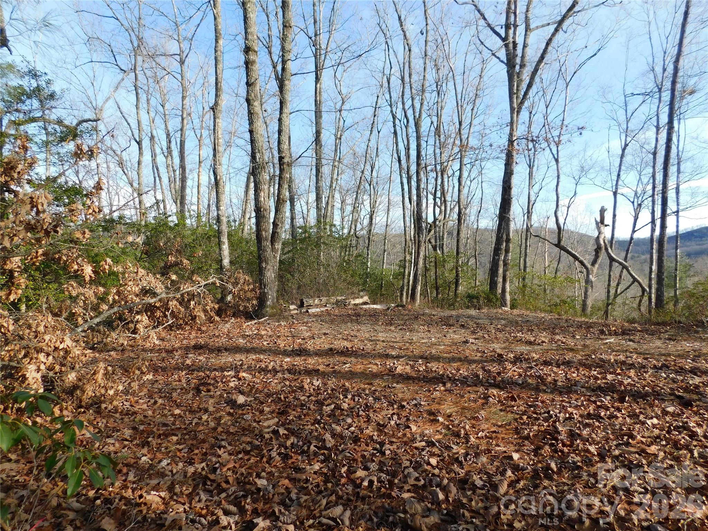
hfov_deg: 73.9
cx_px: 354
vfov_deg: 58.9
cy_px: 266
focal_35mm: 23
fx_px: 470
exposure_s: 1/640
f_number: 3
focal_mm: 4
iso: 125
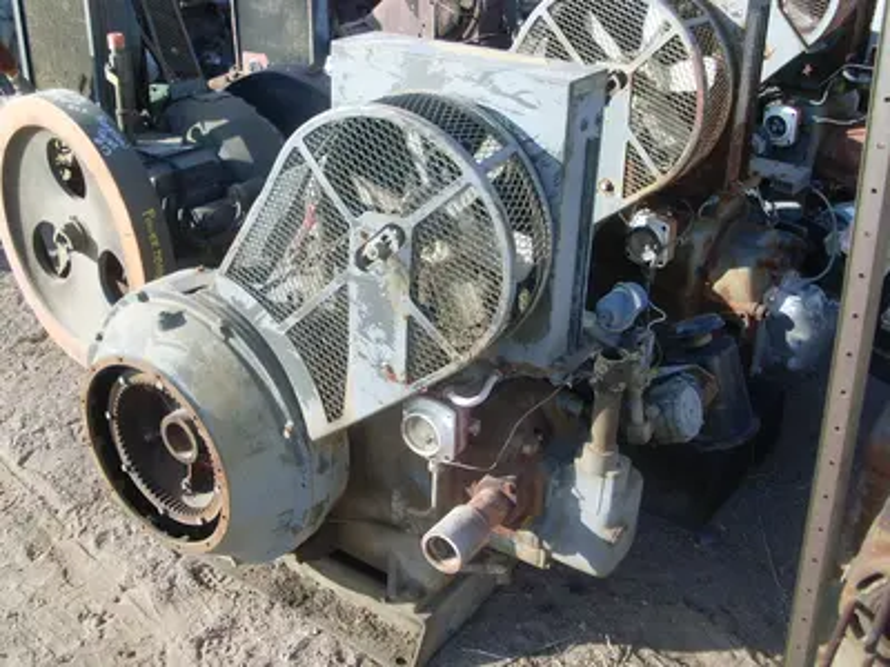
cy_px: 334
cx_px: 445
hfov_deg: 49.0
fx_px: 977
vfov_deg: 37.7
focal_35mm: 38
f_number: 7.7
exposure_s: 1/90
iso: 80
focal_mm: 6.3
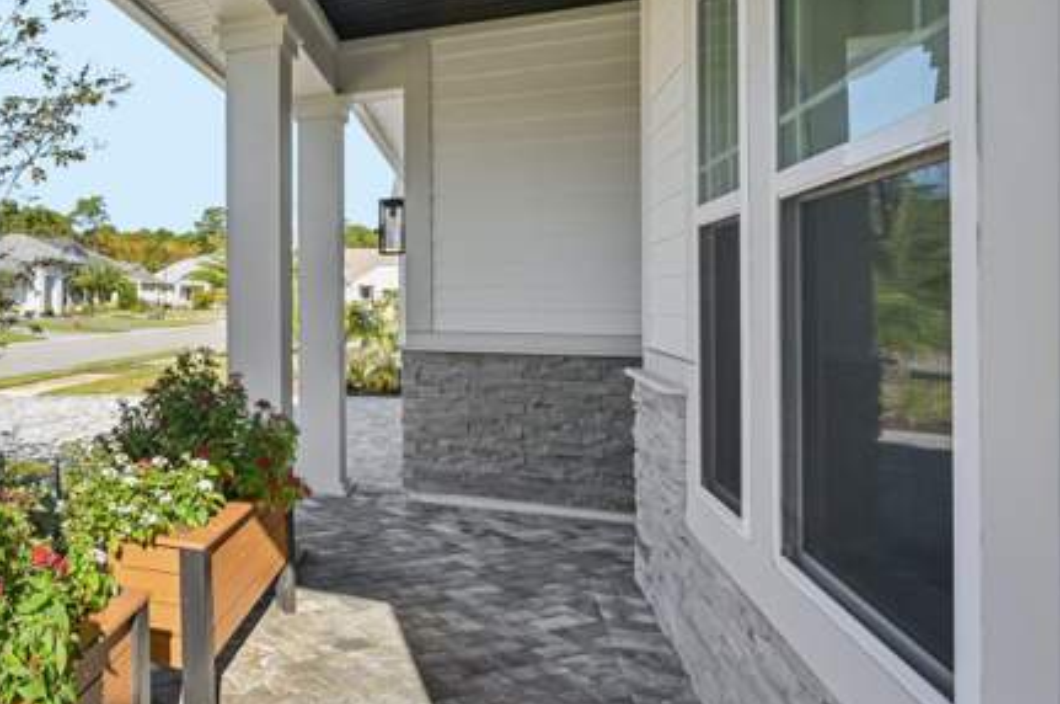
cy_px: 286
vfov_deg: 49.1
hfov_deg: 58.5
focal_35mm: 26
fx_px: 764
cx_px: 91
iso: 100
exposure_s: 1/125
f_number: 8
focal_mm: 14
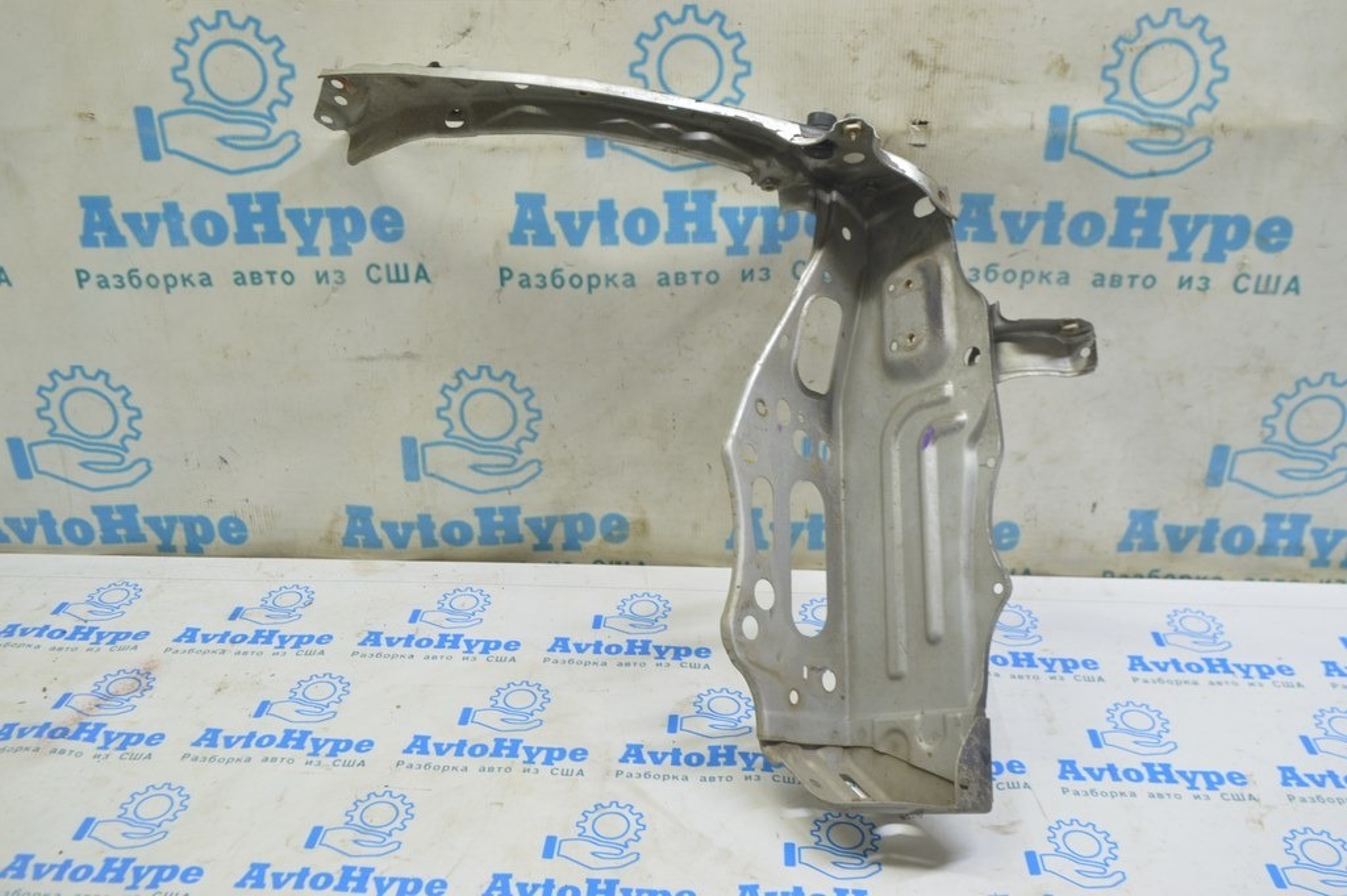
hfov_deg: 57.3
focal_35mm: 33
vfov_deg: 39.9
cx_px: 674
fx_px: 1234
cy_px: 448
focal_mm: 22
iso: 400
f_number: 5.6
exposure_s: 1/20
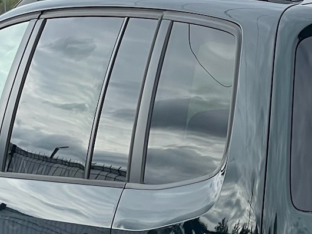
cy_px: 257
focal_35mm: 201
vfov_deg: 7.3
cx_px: 287
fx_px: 1811
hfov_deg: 9.8
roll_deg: -0.1
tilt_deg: -6.7
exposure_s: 1/421
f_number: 2
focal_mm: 6
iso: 32
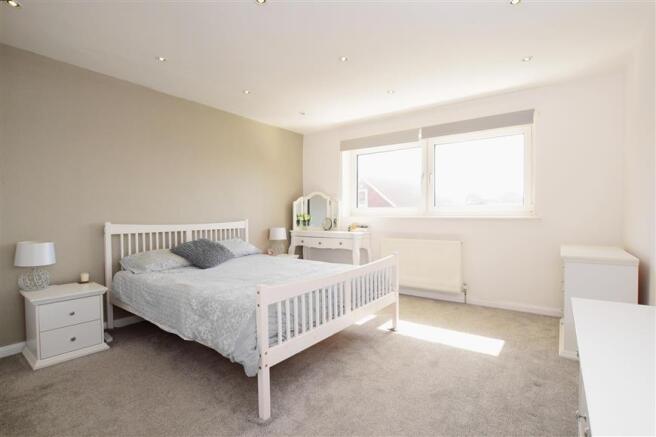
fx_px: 301
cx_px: 328
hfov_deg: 95.0
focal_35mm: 16
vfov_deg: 72.0
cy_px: 218
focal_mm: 11
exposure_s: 1/80
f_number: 11
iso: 400
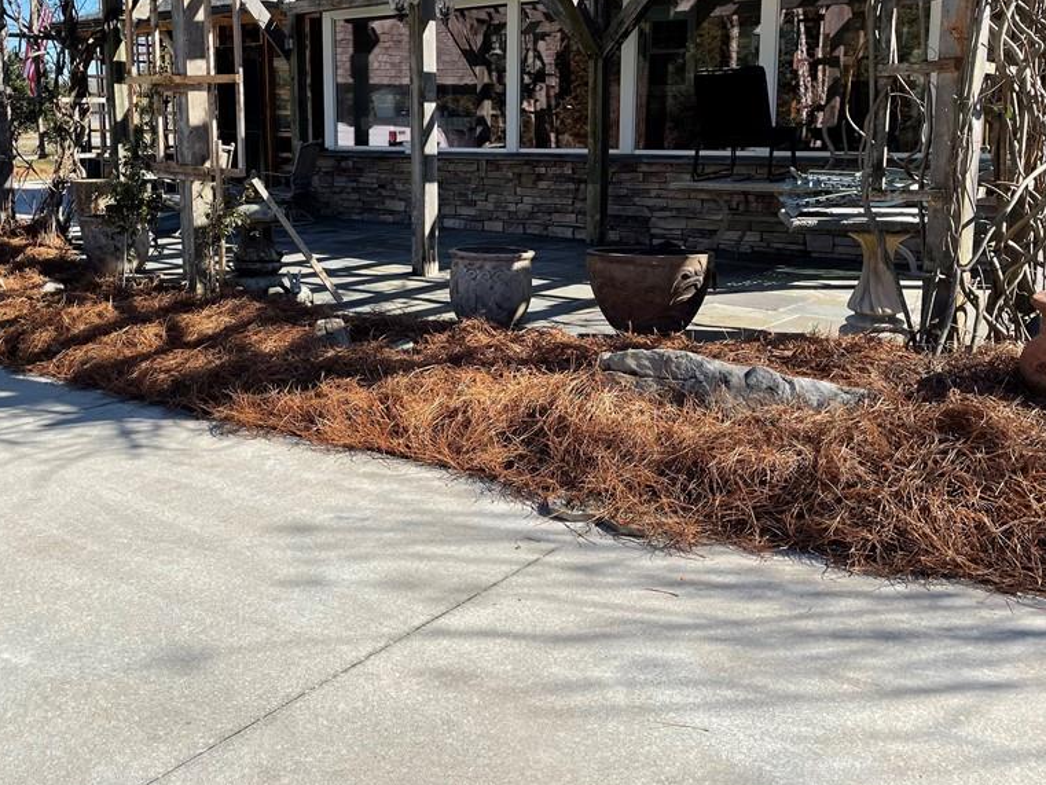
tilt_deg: -8.3
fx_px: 1058
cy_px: 272
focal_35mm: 35
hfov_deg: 52.5
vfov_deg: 40.3
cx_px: 466
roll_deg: -0.9
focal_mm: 4.2
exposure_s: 1/2257
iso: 32
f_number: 1.6
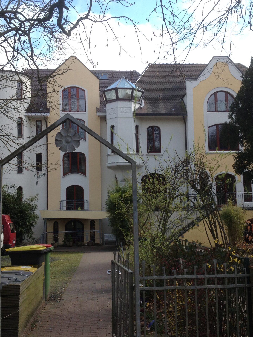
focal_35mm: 47
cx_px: 135
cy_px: 169
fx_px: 458
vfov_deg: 40.4
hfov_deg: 30.9
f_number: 2.4
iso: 50
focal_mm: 4.28
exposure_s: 1/756
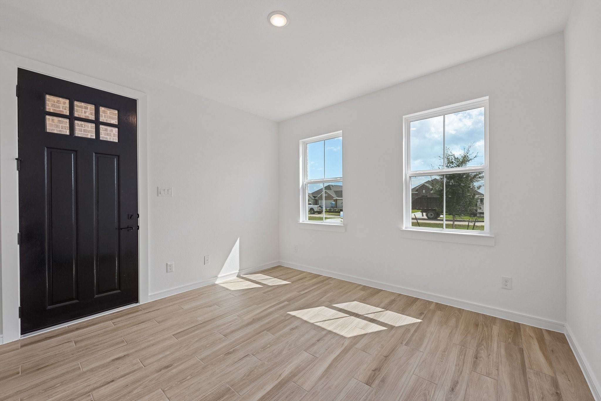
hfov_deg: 104.3
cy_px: 200
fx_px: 234
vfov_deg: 81.2
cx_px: 300
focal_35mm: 14
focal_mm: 14
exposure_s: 1/125
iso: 400
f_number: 8
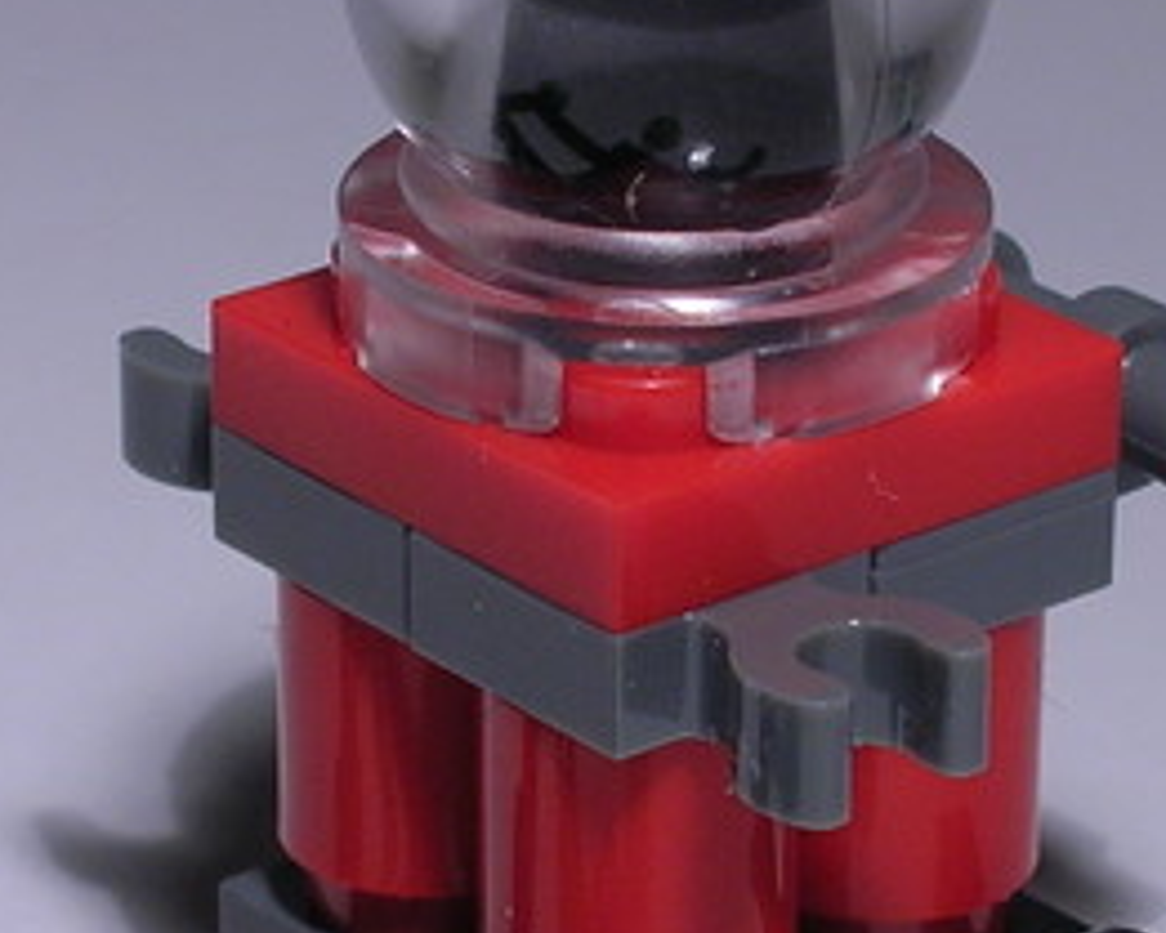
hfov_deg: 9.1
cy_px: 618
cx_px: 764
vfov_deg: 7.3
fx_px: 7319
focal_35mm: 212
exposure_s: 1/48.2
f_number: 3.6
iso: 50
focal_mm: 10.4
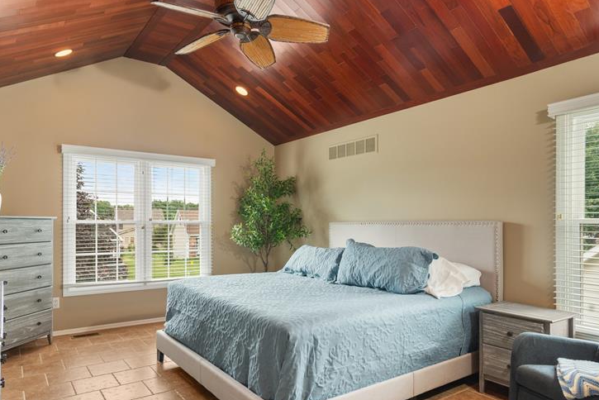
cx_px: 289
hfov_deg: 73.7
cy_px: 225
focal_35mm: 24
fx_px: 399
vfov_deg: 53.0
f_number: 9
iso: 320
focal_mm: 17
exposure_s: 1/5
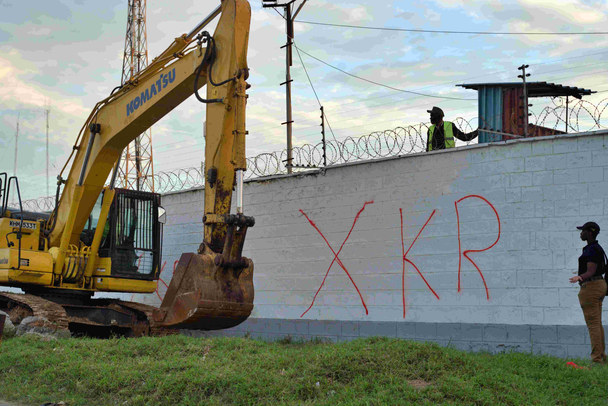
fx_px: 997
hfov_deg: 33.9
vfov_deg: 23.0
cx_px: 305
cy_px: 177
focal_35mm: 59
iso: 640
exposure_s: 1/100
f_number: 5.6
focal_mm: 50
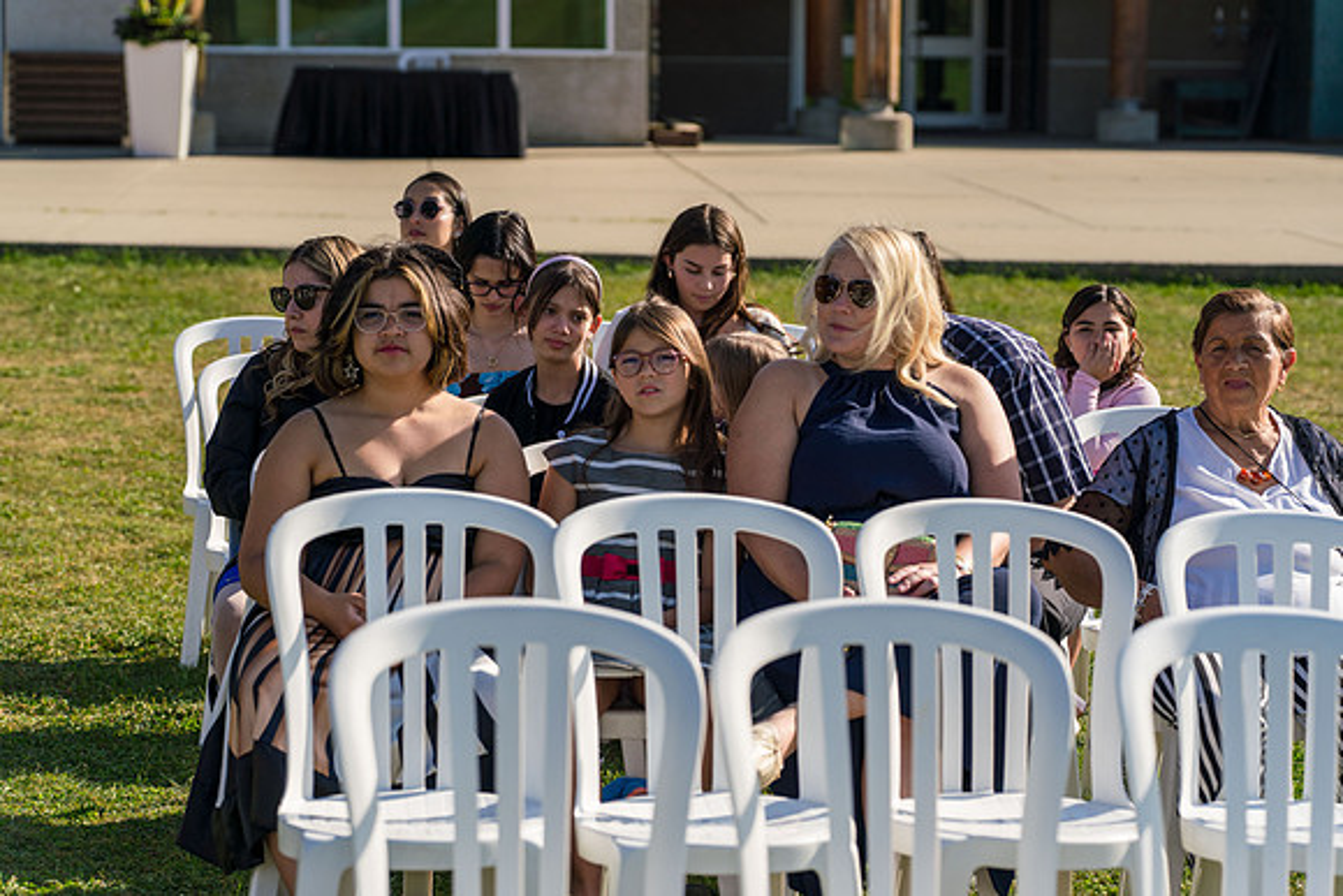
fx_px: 3321
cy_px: 448
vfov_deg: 15.4
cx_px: 672
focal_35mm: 89
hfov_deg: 22.9
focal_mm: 89
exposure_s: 1/2000
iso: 250
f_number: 4
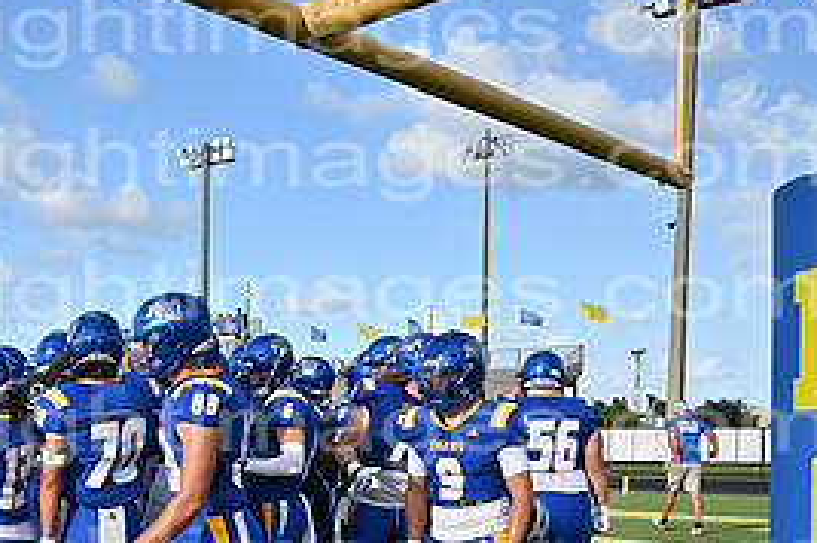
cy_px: 497
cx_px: 143
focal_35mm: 52
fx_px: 1179
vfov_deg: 25.1
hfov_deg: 36.7
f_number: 4
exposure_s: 1/8000
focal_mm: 24
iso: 800
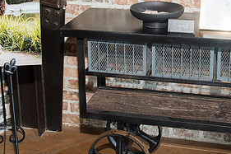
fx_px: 436
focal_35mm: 68
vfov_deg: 19.5
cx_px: 137
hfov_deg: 29.6
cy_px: 5
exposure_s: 1/60
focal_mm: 32
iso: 1250
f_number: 6.3
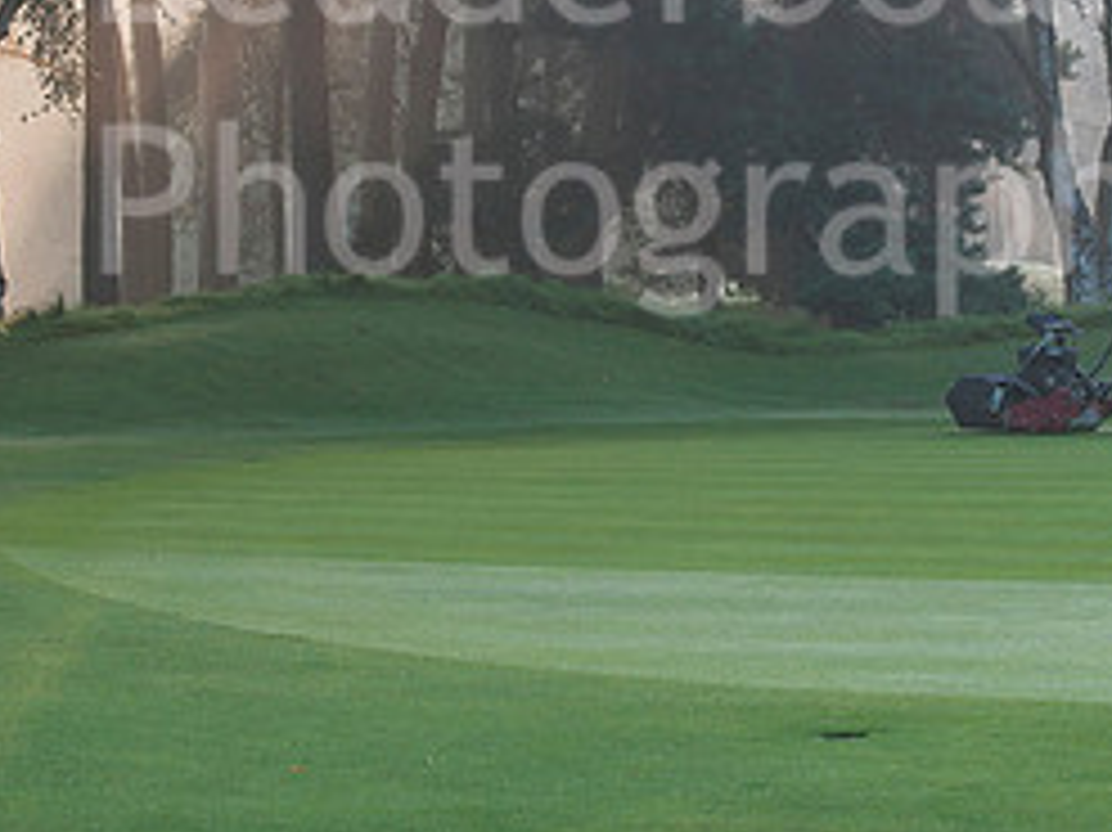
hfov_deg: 12.5
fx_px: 5073
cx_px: 684
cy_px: -9
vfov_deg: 9.3
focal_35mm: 158
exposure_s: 1/400
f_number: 4.5
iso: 320
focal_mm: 70
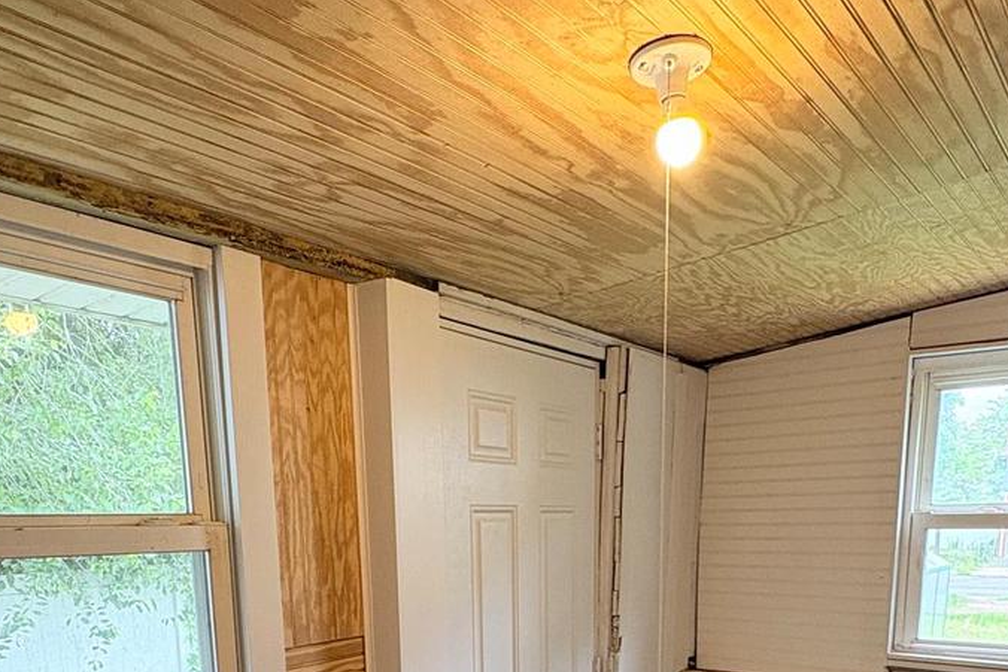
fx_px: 868
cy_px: 703
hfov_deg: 60.2
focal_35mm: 31
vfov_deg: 37.0
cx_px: 552
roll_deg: +1.5
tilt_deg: -11.7
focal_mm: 2.22
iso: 200
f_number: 2.2
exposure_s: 1/99
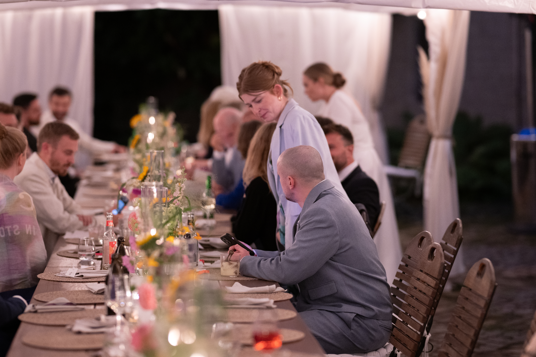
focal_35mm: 118
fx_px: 1757
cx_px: 251
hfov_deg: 17.3
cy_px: 177
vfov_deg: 11.6
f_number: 1.4
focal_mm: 85
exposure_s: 1/160
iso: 1000
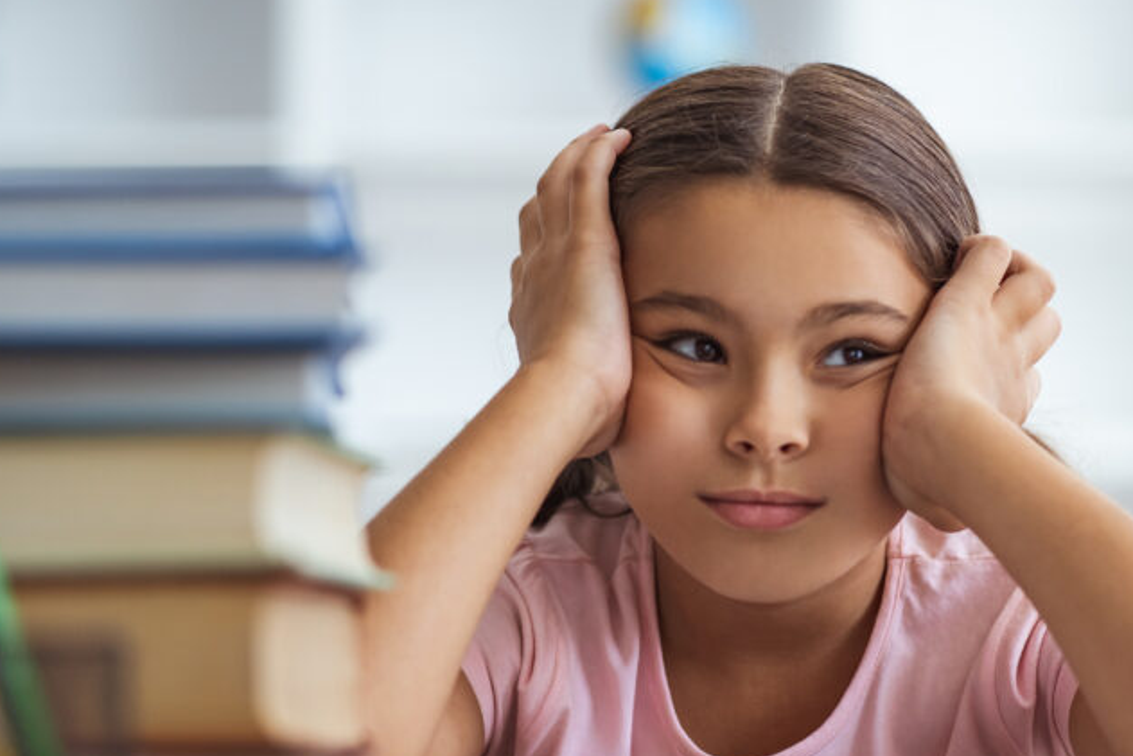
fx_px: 4344
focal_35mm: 138
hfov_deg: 14.8
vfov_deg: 9.9
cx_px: 777
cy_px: 475
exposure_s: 1/320
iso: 250
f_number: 2.5
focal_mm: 85
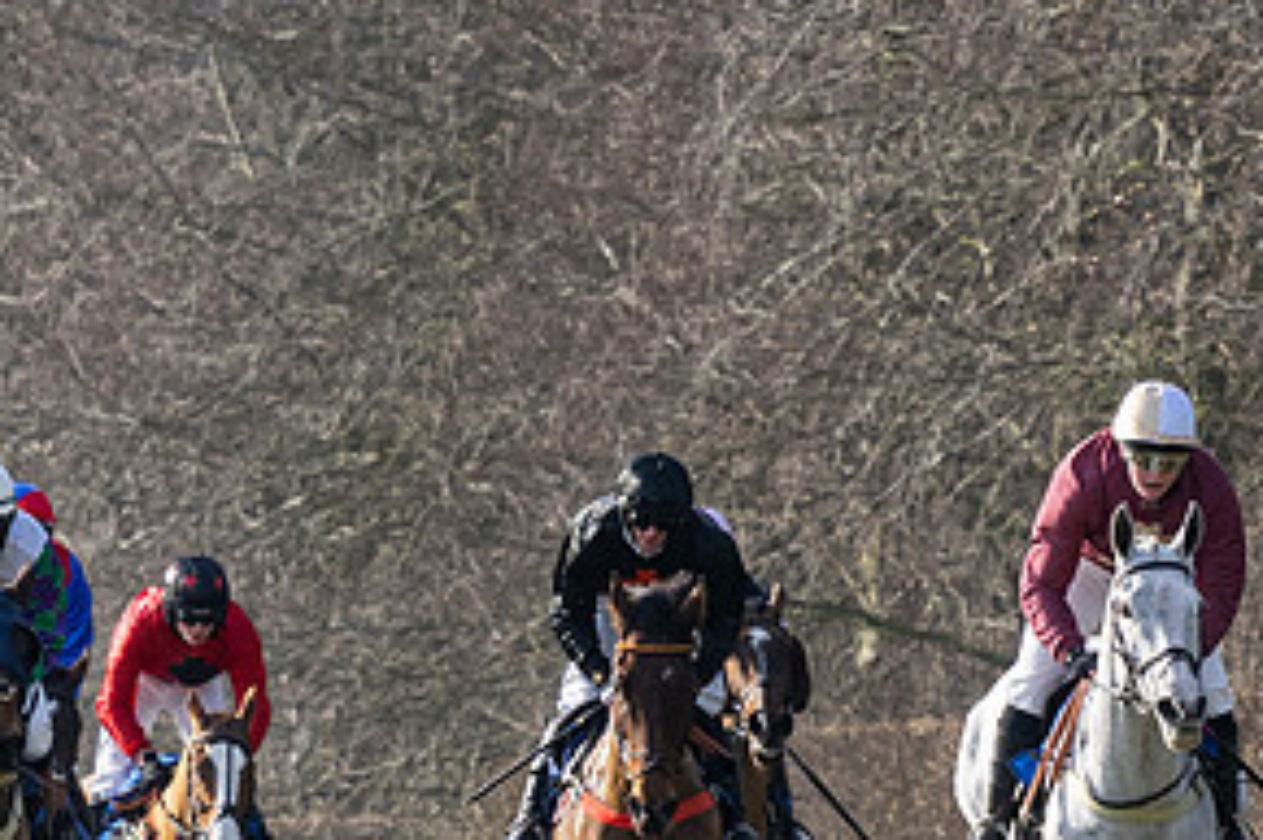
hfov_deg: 2.1
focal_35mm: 965
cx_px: 1071
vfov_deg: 1.4
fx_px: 33835
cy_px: 1039
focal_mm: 170
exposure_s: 1/1250
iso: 400
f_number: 5
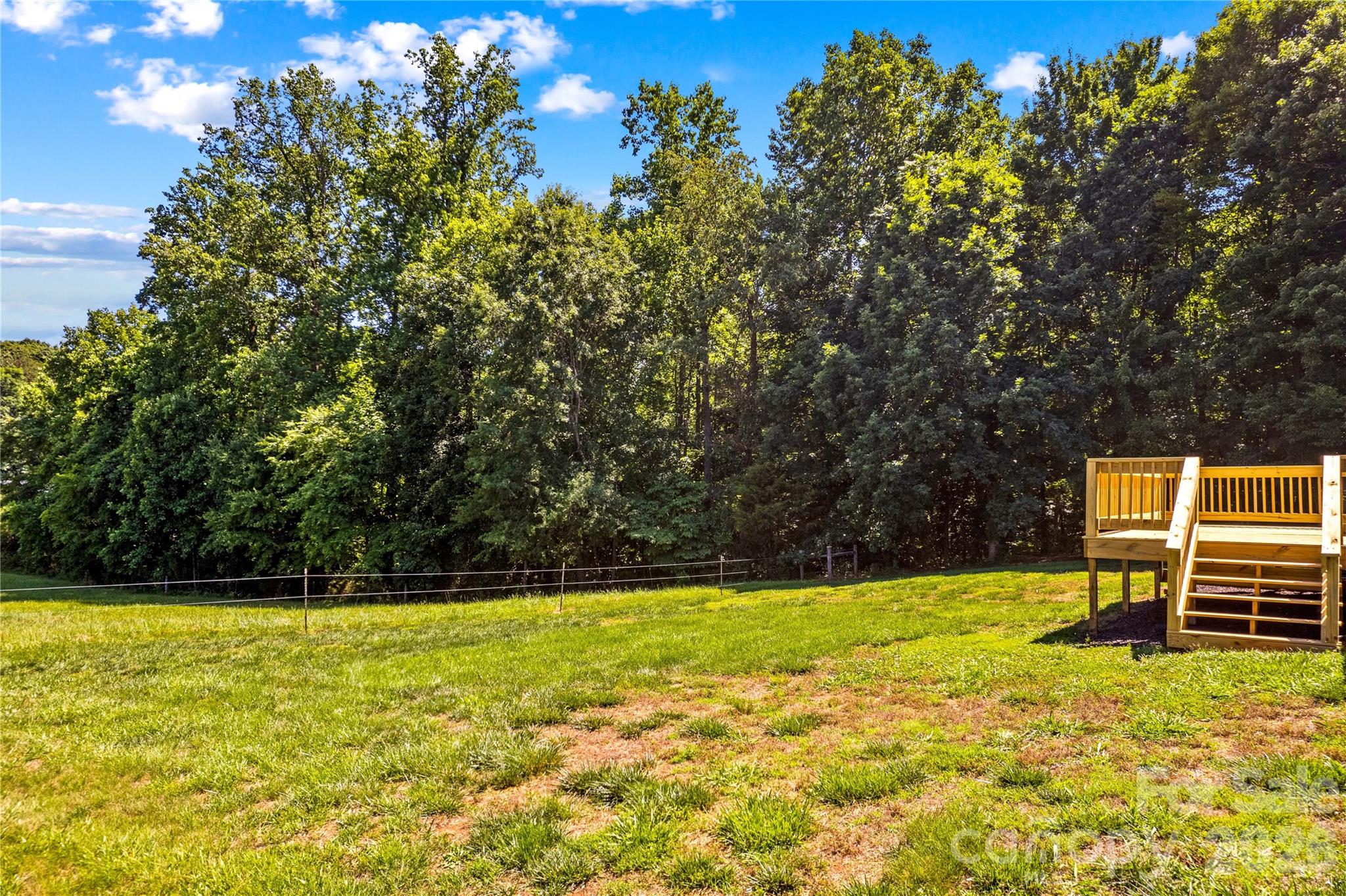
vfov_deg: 57.2
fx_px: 822
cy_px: 448
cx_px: 673
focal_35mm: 22
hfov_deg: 78.6
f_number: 2.8
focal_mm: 8.38
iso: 110
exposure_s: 1/640
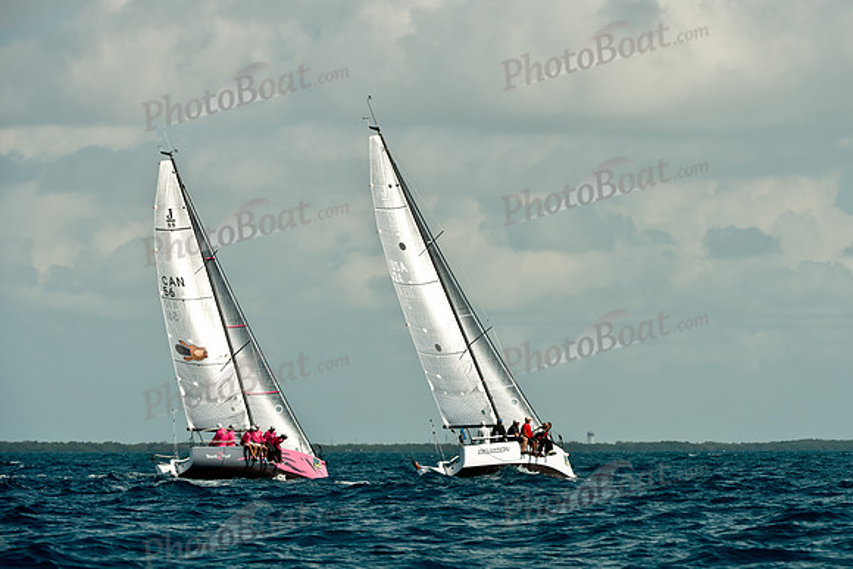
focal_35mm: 236
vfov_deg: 5.8
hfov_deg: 8.7
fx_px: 5581
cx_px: 496
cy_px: 259
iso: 400
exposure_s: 1/1250
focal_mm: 200
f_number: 10
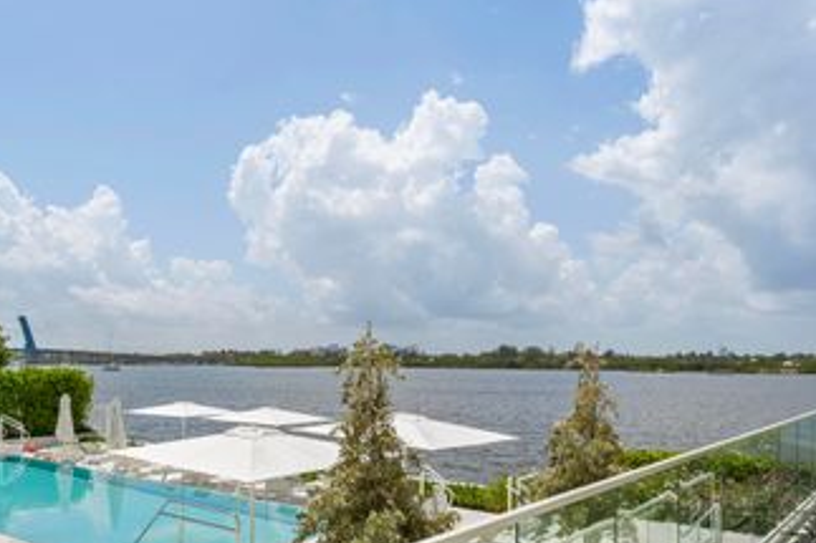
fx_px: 709
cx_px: 260
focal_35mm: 31
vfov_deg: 41.4
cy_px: 357
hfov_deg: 58.2
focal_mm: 20.2
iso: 250
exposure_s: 1/1000
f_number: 10
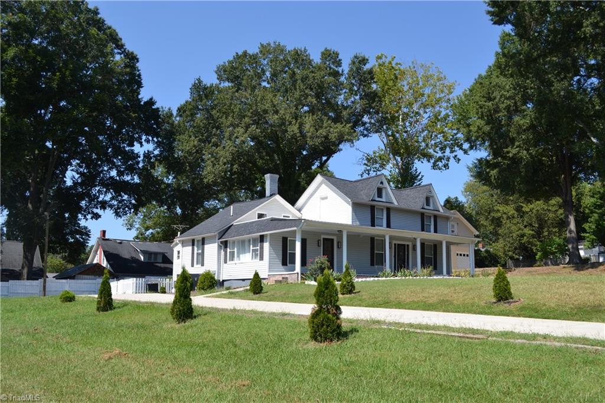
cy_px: 202
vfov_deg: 39.9
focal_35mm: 33
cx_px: 302
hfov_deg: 57.2
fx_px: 554
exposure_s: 1/250
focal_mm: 22
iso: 100
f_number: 7.1
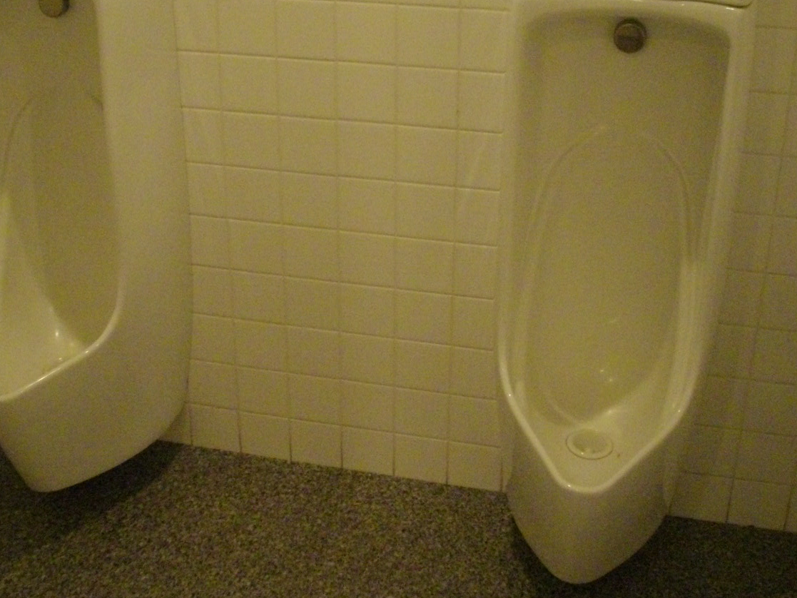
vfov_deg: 27.4
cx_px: 325
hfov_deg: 36.1
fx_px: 1220
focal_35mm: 53
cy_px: 202
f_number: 2.8
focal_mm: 6.2
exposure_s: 1/50
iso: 599
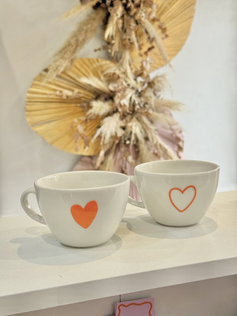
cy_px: 158
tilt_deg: -9.4
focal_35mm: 48
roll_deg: +1.9
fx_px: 438
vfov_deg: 39.6
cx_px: 118
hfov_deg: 30.3
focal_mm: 6.76
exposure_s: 1/121
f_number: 1.78
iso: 80
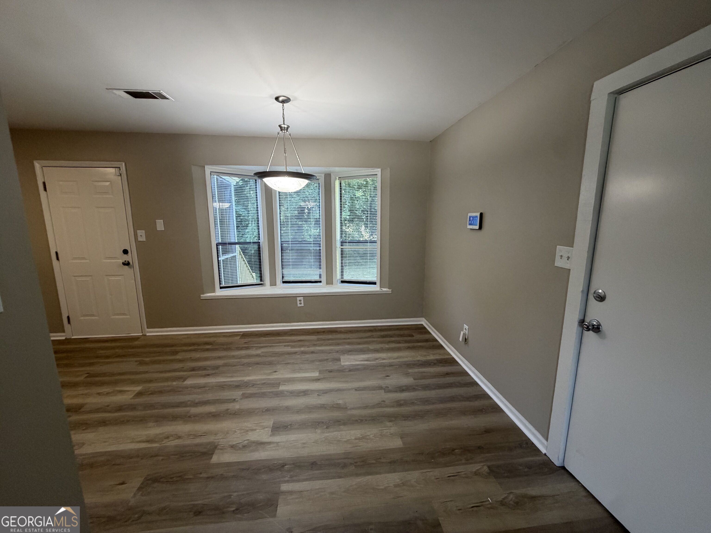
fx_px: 288
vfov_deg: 85.7
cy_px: 266
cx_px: 356
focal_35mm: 14
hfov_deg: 102.1
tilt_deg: -10.0
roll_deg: +0.5
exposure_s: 1/120
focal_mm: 2.22
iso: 320
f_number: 2.2
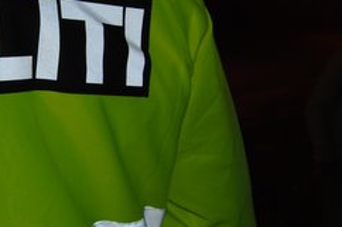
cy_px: 124
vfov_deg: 20.3
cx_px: -8
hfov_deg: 28.1
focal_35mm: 67
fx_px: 636
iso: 200
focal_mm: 20
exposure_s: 1/60
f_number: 3.5
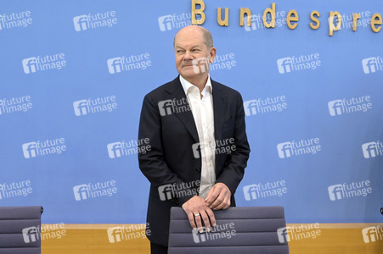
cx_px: 192
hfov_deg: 55.8
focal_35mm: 34
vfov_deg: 38.8
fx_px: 361
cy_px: 127
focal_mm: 34
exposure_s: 1/640
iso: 4000
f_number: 5.6
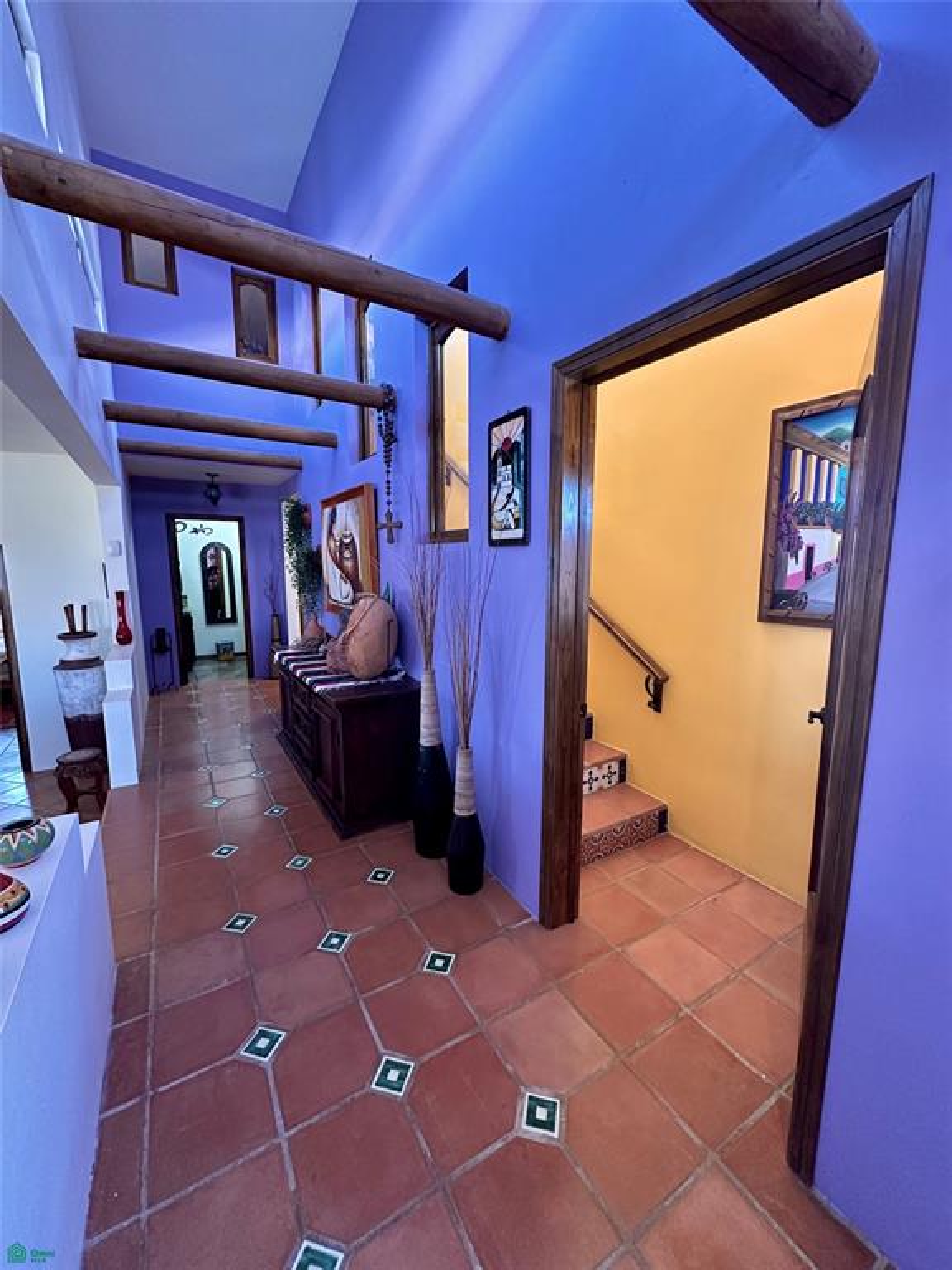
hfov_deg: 85.7
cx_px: 476
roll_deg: -1.5
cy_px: 635
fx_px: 513
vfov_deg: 102.1
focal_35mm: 14
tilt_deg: -8.9
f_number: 2.2
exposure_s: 1/60
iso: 400
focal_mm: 2.22
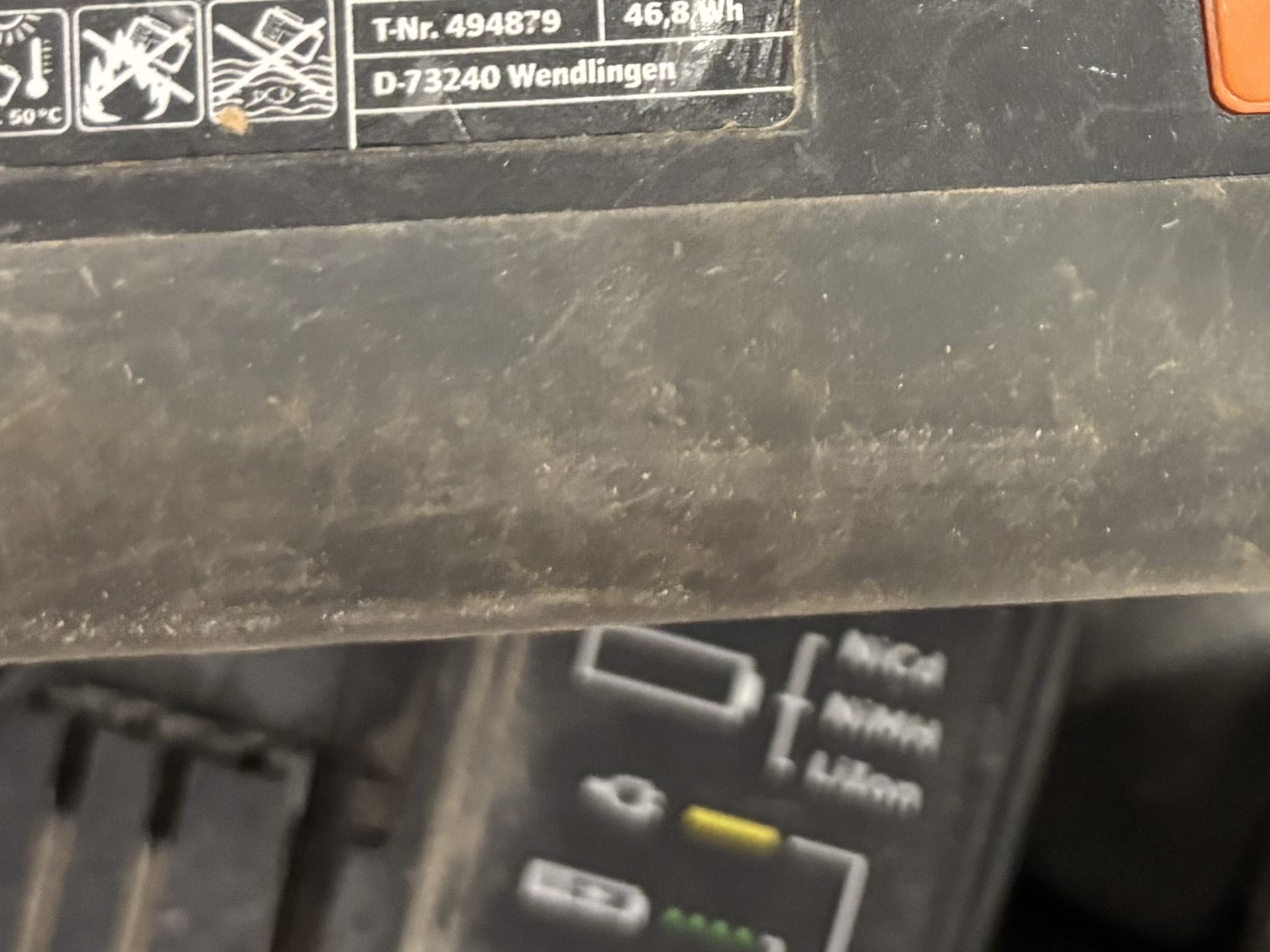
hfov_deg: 23.8
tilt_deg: -85.5
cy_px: -67
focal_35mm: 81
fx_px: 2972
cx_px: 1000
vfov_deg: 17.6
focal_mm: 5.96
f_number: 1.6
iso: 500
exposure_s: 1/25
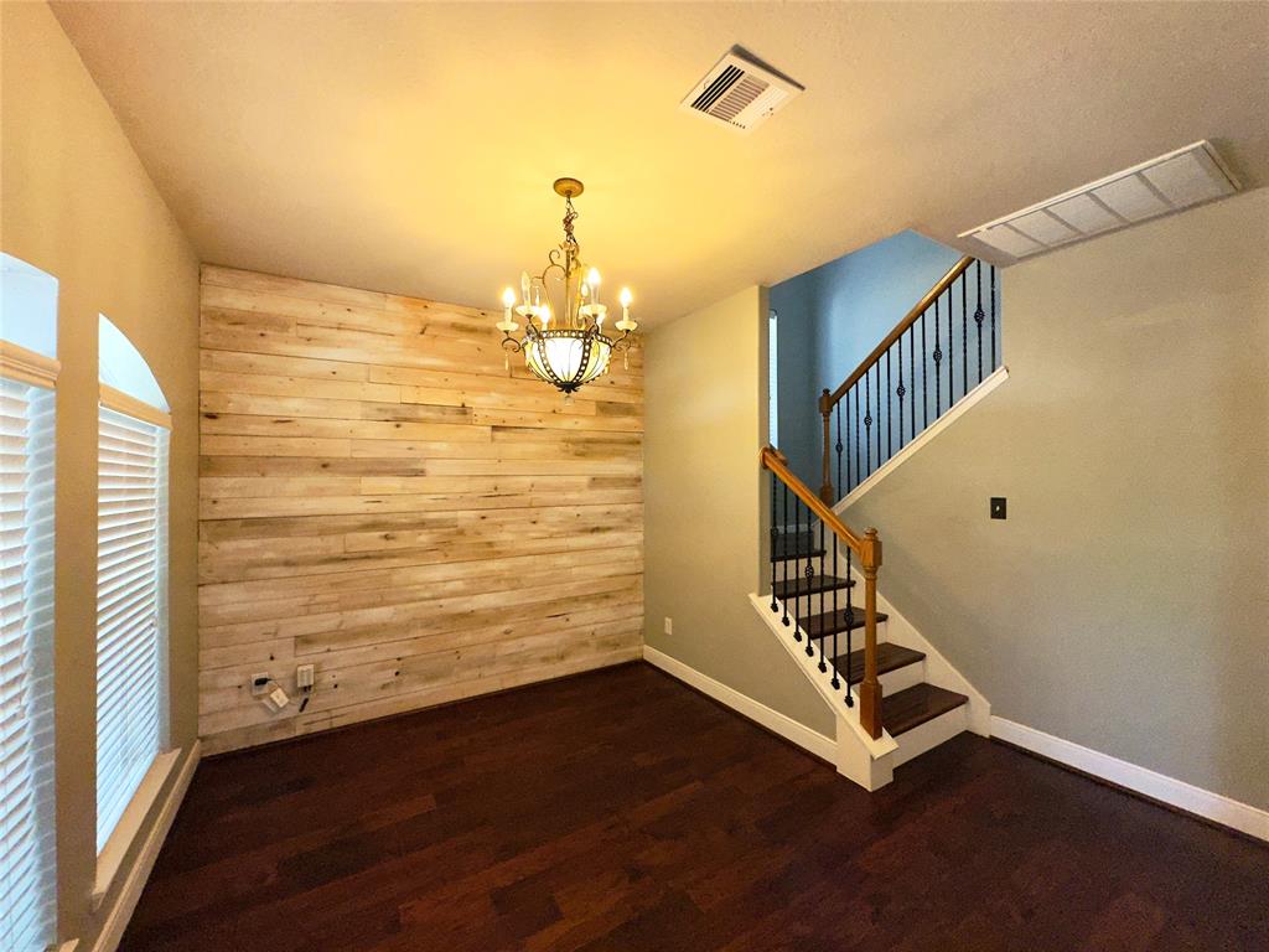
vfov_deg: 85.7
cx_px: 634
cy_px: 476
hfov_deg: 102.1
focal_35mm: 14
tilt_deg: +0.9
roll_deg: -0.3
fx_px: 513
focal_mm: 2.22
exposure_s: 1/98
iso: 80
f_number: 2.2
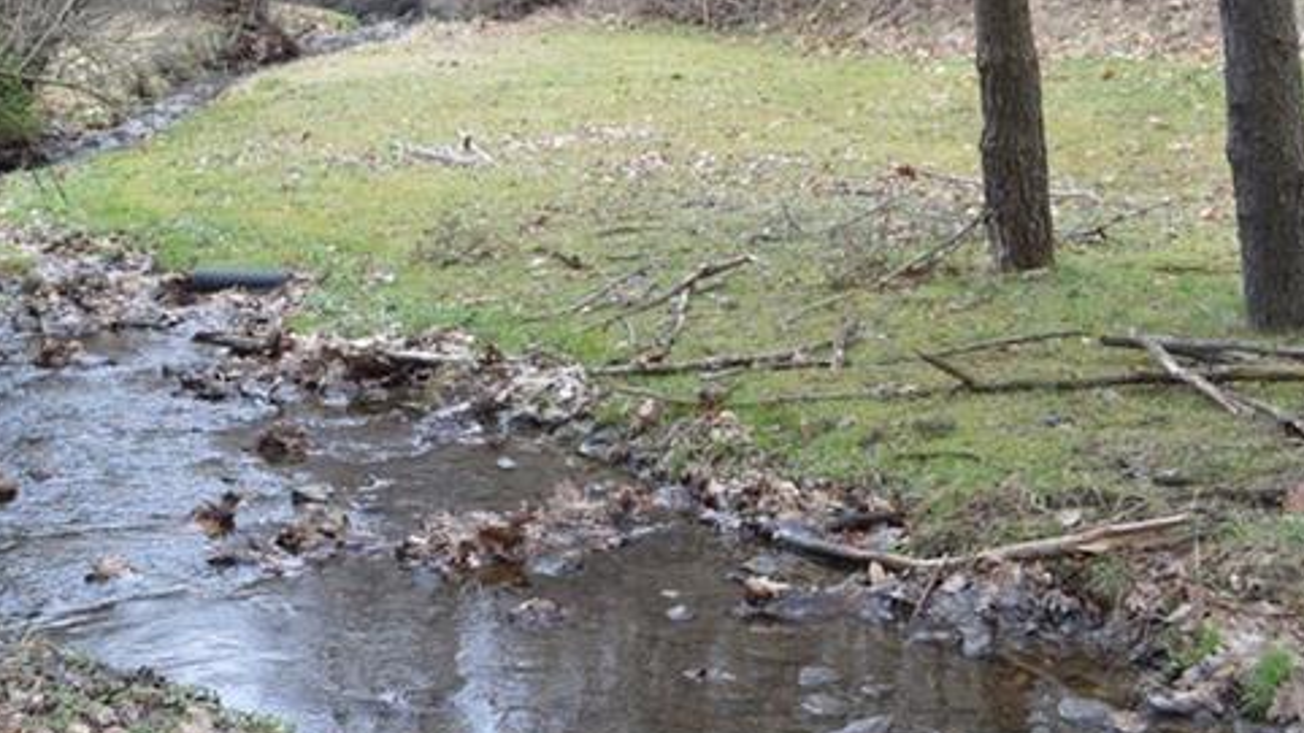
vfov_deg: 14.9
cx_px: 152
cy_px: 46
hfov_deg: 25.8
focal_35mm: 80
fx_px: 2766
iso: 400
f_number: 5
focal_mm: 24
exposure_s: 1/100
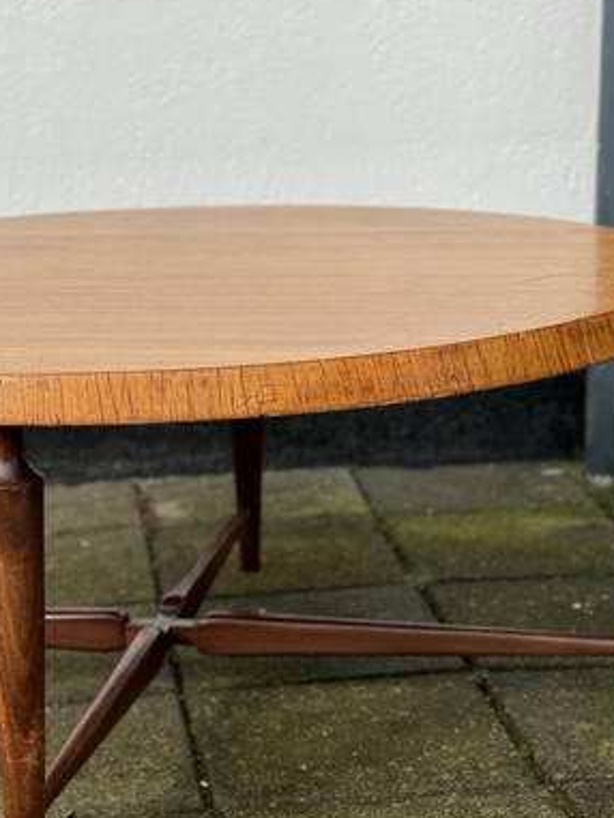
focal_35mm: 86
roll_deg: +1.2
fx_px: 2033
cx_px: 163
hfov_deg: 17.1
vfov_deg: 22.7
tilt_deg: -14.6
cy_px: 495
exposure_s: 1/2611
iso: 64
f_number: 1.78
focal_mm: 6.86
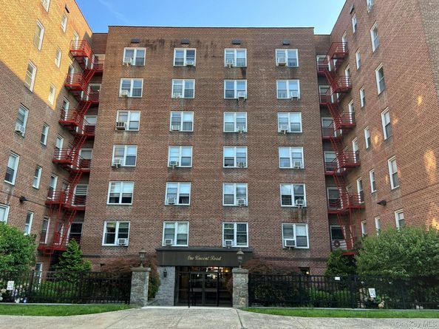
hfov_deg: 67.3
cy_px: 164
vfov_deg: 53.0
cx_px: 220
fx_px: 330
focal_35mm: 26
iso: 50
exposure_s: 1/380
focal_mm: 5.7
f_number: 1.5
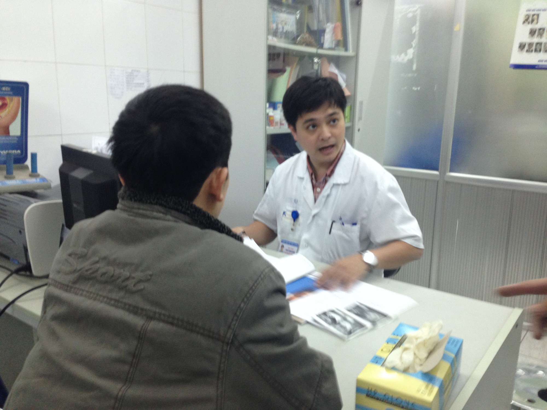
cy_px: 205
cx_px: 274
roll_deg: -1.0
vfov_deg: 42.9
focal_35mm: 33
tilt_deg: -12.6
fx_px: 521
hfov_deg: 55.4
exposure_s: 1/20
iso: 125
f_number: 2.4
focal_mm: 4.12
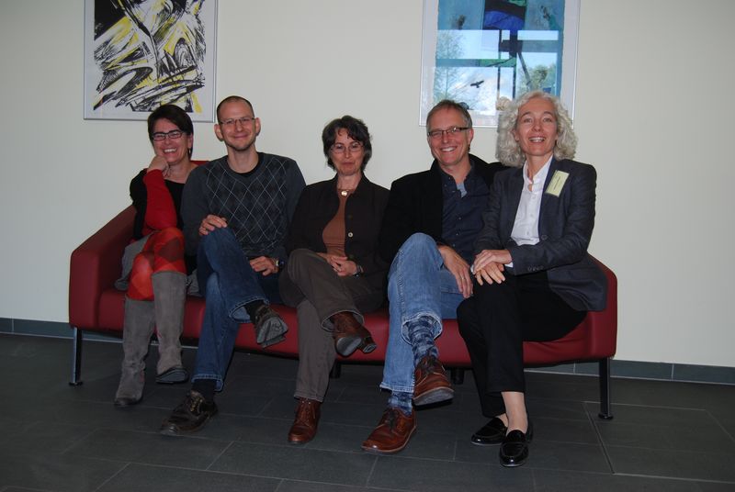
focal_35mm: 34
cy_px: 246
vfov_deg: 38.5
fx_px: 705
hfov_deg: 55.0
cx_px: 368
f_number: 3.8
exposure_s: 1/60
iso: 200
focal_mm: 23
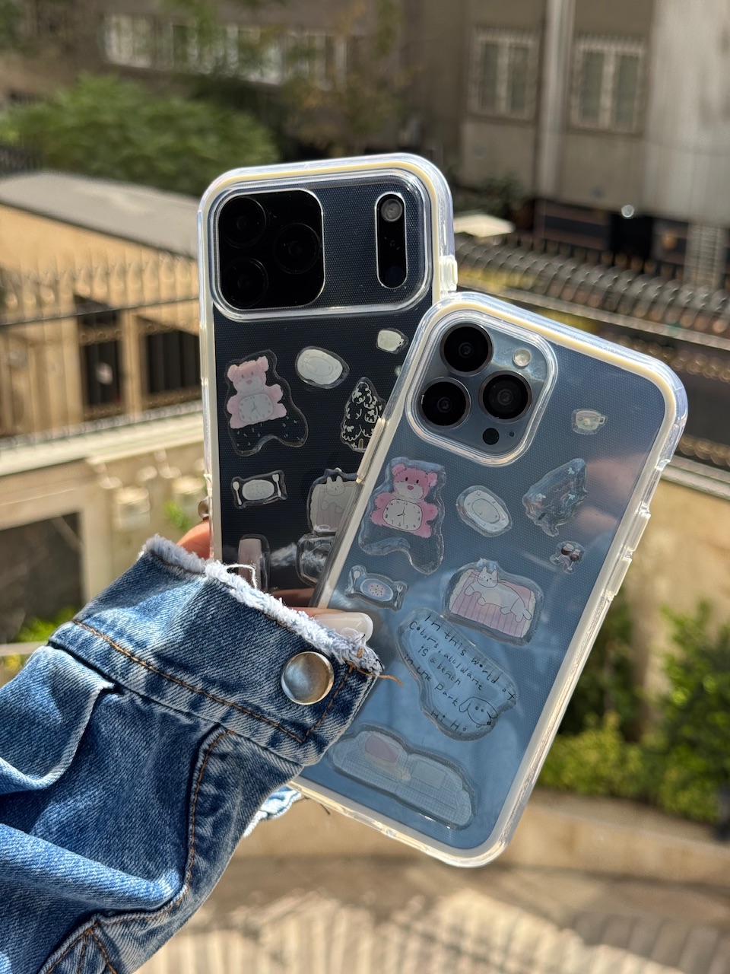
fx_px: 1350
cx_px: 365
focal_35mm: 48
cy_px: 487
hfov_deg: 30.3
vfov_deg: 39.7
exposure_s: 1/1193
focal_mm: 6.76
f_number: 1.78
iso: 64
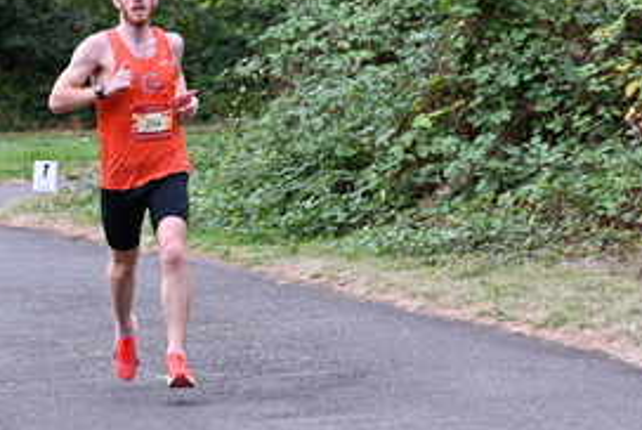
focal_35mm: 210
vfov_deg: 6.6
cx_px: 156
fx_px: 3749
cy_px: 112
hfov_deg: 9.8
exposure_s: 1/125
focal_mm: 104
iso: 1000
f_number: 6.3
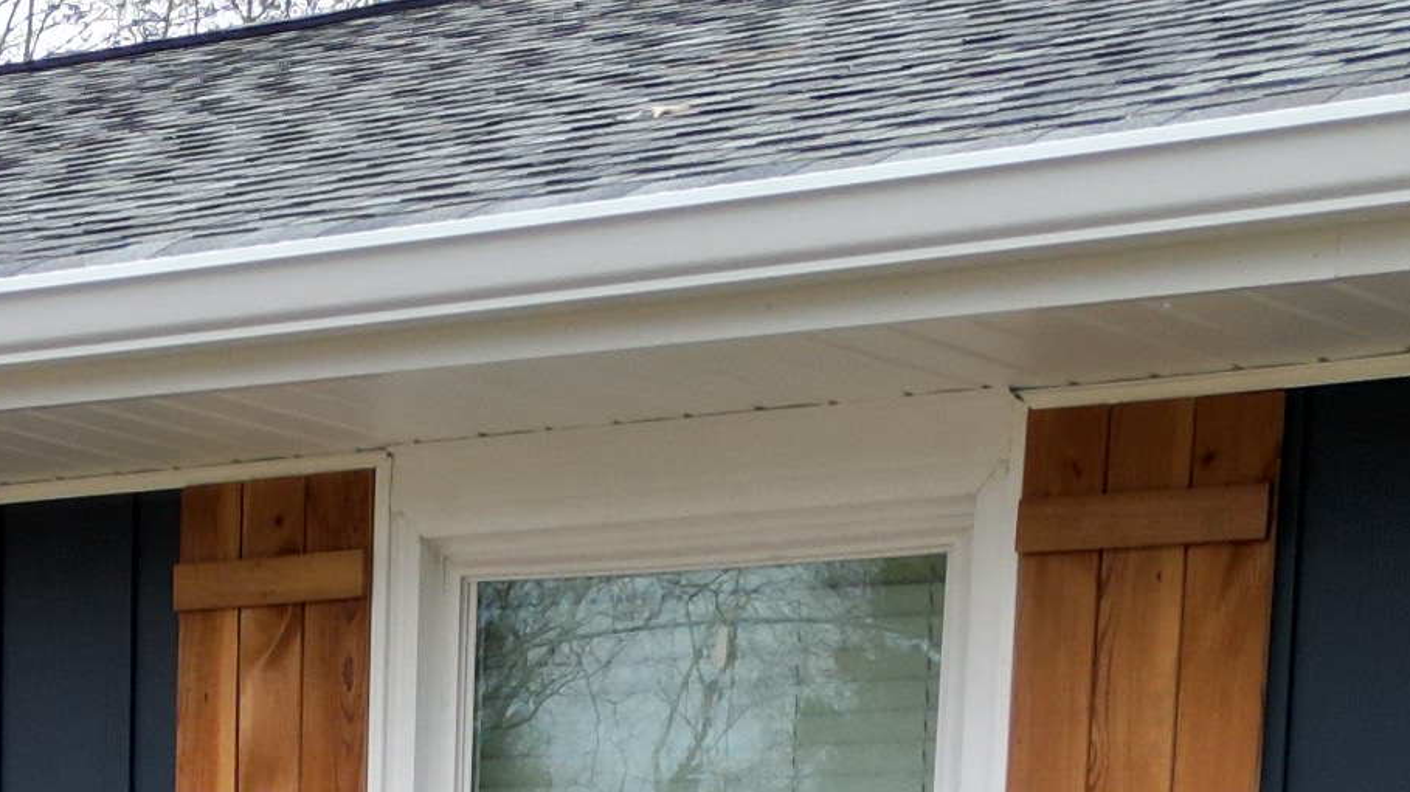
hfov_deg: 18.2
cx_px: 155
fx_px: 4336
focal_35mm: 116
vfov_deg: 9.6
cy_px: 1723
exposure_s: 1/1000
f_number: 1.7
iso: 130
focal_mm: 6.72
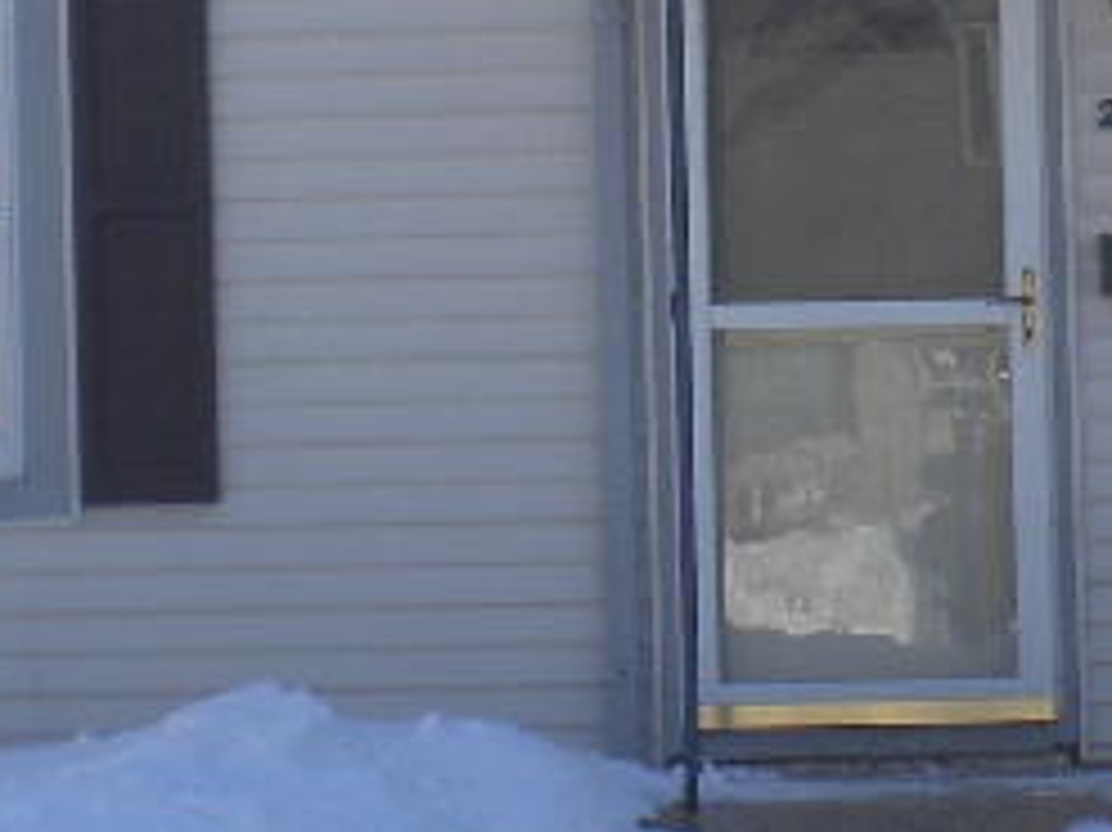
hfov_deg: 13.6
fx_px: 4656
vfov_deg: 10.2
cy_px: 346
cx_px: 878
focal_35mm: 145
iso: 80
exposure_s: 1/440
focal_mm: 6.3
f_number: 4.6
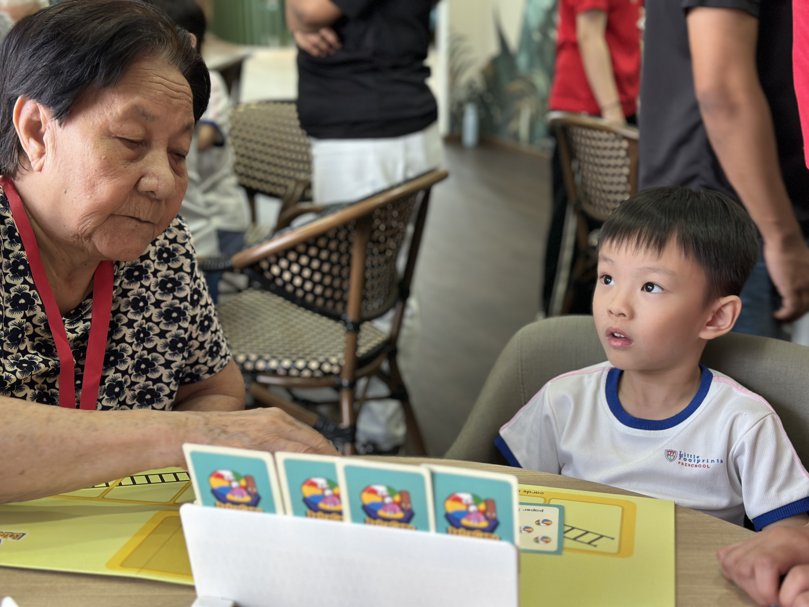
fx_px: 1122
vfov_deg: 30.3
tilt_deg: -17.5
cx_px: 404
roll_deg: +0.4
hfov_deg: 39.7
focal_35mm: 48
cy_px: 304
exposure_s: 1/60
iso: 320
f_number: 1.78
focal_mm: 6.86
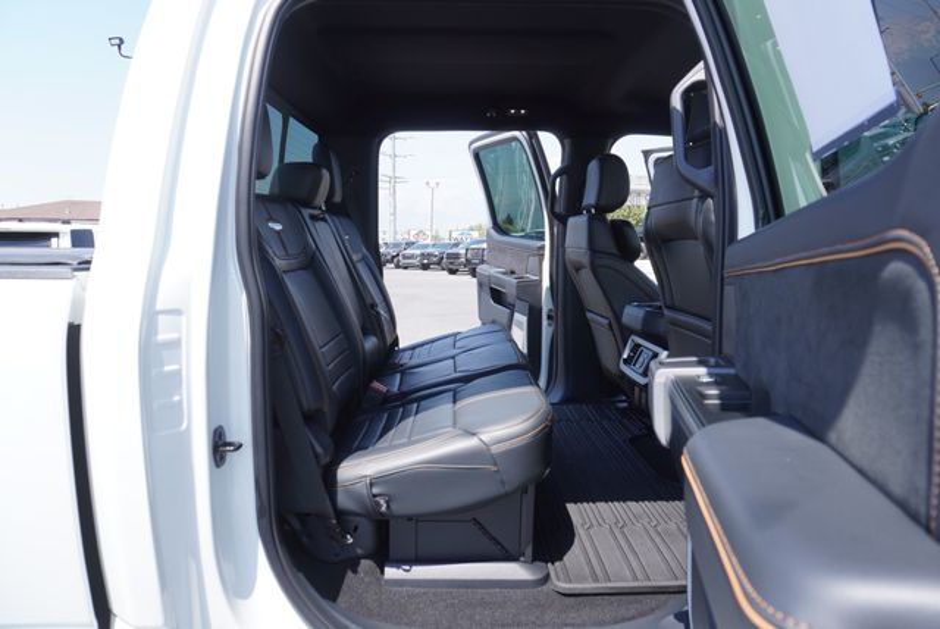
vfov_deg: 53.2
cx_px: 470
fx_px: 627
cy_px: 314
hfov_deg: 73.7
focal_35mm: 24
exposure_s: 1/160
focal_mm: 16
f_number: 6.3
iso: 100
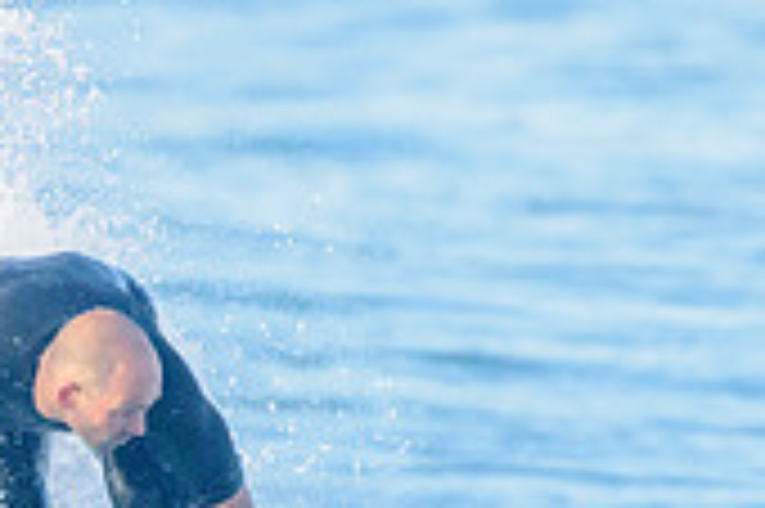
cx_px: 13
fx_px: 44433
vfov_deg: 0.7
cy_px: 572
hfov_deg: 1.0
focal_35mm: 2093
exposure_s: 1/2000
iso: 2000
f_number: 5.6
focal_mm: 500
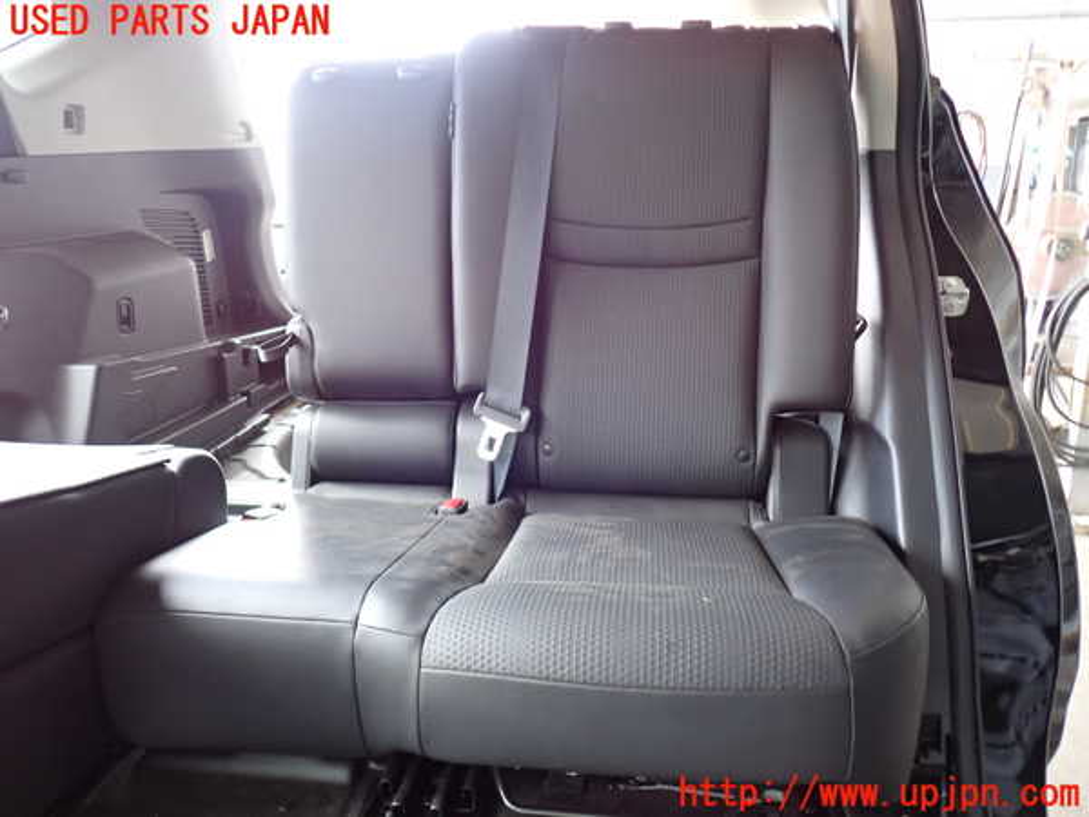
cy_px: 408
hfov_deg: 63.4
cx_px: 544
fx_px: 881
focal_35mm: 28
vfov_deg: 49.7
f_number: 2.2
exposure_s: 1/30
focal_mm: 5.05
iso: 200
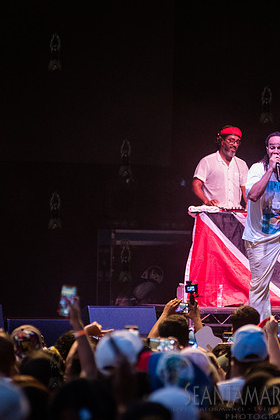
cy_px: 197
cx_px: 267
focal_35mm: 322
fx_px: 3756
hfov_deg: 4.3
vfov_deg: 6.4
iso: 4000
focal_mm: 200
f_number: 4
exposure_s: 1/250
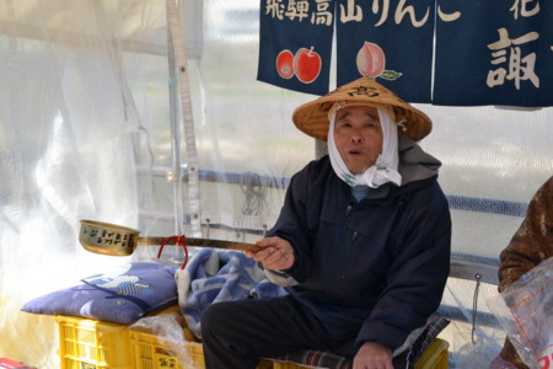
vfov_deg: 28.1
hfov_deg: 41.1
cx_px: 276
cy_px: 184
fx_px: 737
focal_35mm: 48
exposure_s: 1/640
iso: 1600
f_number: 13
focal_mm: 32
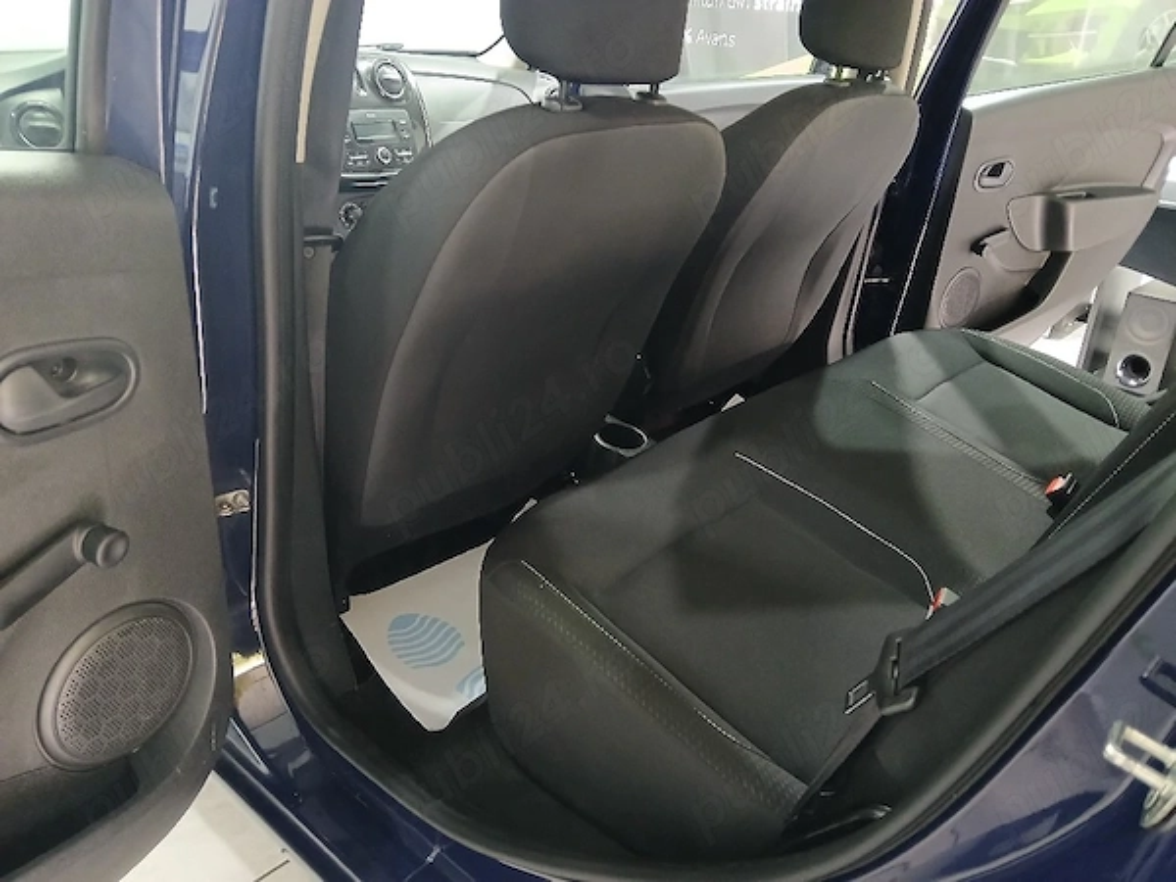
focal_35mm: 26
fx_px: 883
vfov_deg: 53.1
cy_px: 441
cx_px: 588
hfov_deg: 67.3
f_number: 1.8
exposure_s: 1/20
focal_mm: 3.98
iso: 640
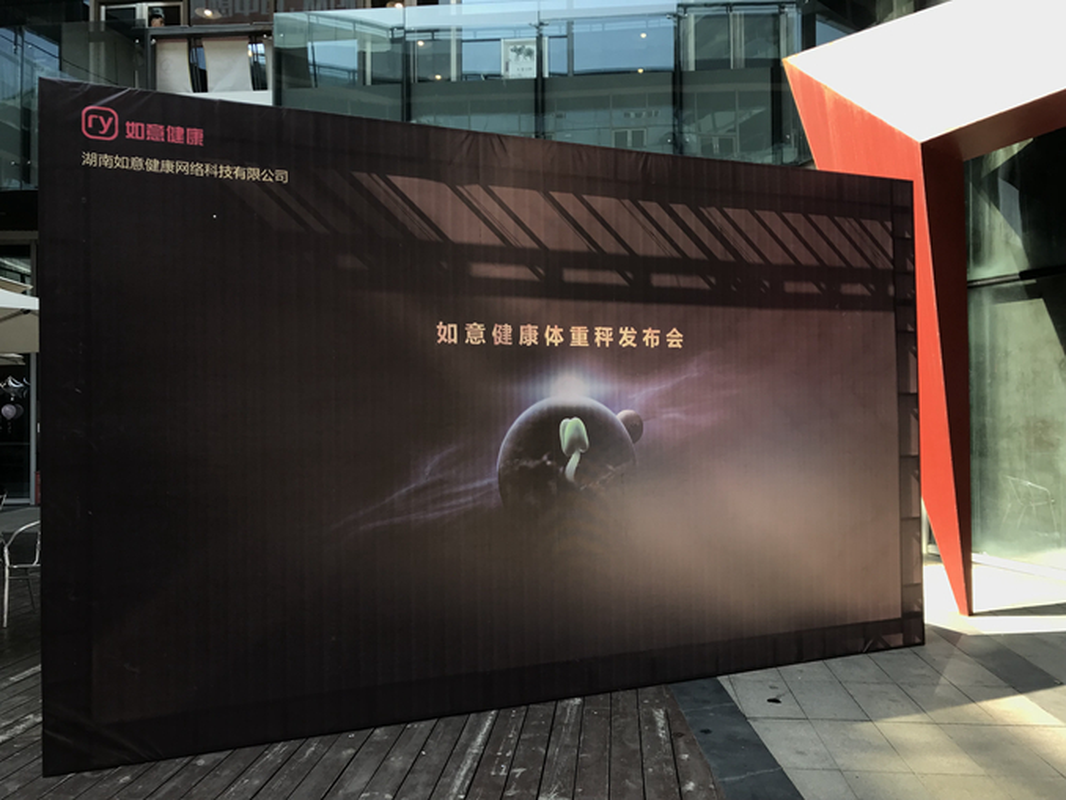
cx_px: 533
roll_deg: +0.3
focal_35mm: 28
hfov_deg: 63.4
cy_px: 400
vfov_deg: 49.8
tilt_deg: +0.4
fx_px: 863
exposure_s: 1/342
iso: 20
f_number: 1.8
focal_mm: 3.99
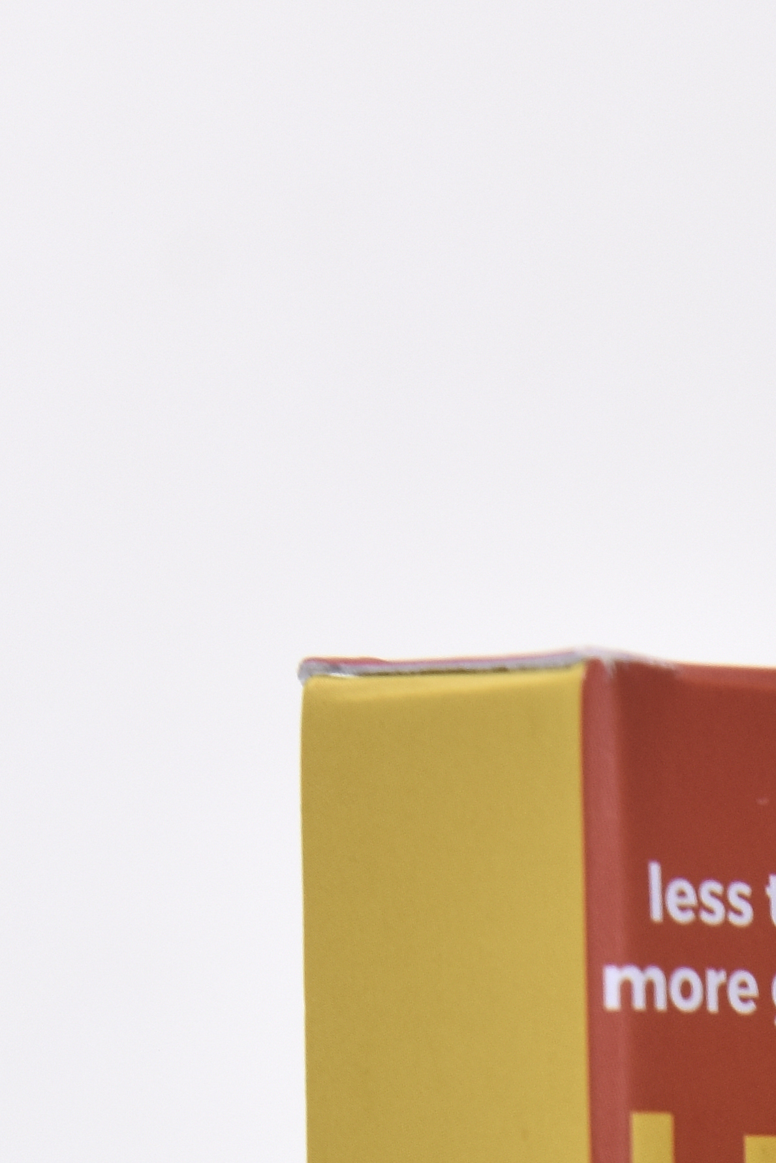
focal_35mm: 287
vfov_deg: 7.0
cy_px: 2055
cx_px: 1340
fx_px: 9274
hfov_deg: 4.7
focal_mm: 70
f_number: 10
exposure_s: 1/125
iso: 400
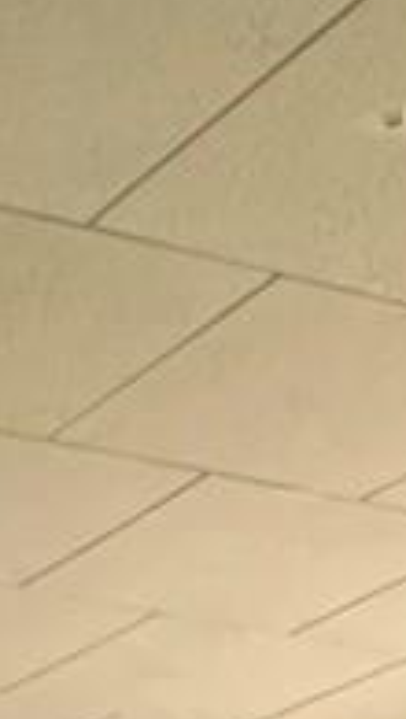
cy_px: 2035
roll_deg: -3.3
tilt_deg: -15.4
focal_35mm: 116
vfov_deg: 11.9
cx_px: -543
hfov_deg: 9.4
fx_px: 2215
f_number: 1.8
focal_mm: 1.57
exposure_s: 1/83
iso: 250
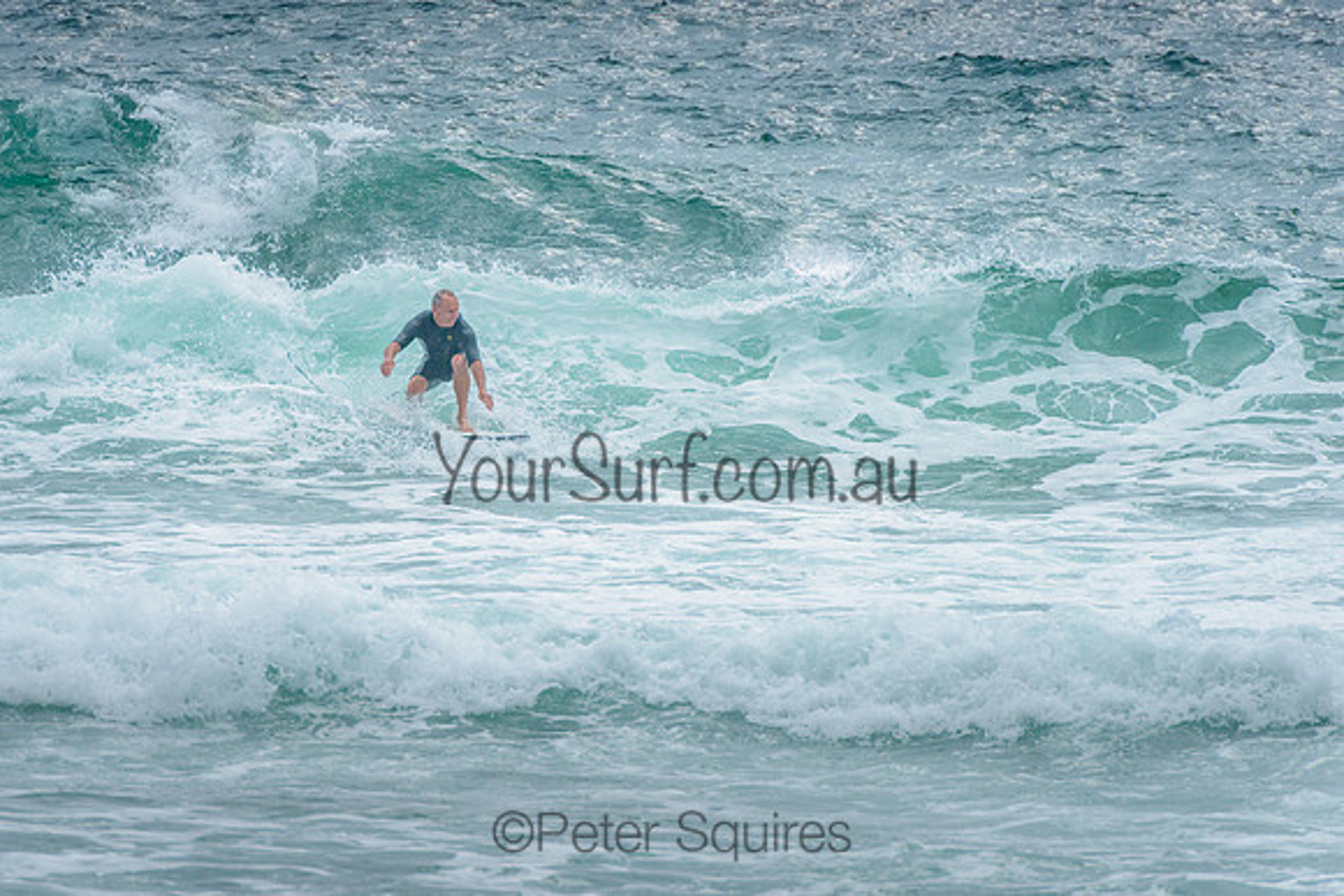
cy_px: 351
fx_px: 18302
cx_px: 521
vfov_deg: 2.8
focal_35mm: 490
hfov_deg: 4.2
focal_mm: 400
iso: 500
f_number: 10
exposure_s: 1/1600
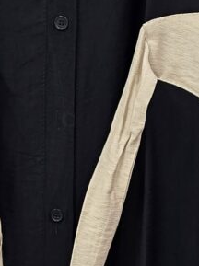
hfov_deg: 9.7
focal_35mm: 153
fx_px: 1175
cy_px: 128
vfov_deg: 12.9
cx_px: 58
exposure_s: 1/100
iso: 160
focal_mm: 6.3
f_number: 1.7
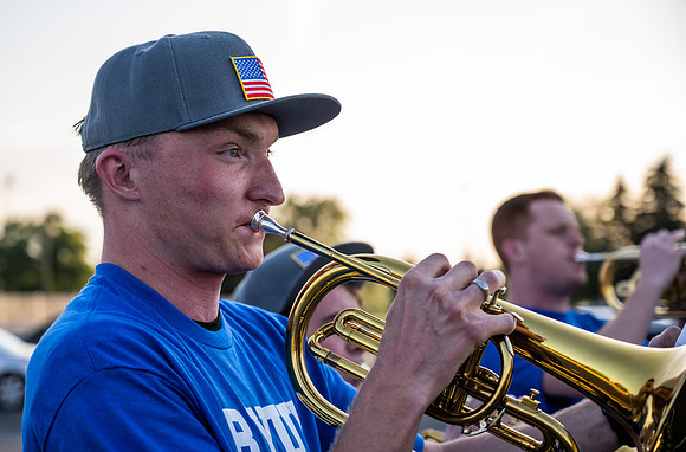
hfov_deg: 26.5
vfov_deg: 17.6
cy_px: 202
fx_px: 1457
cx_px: 311
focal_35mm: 77
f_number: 4
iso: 125
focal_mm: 70
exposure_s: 1/250
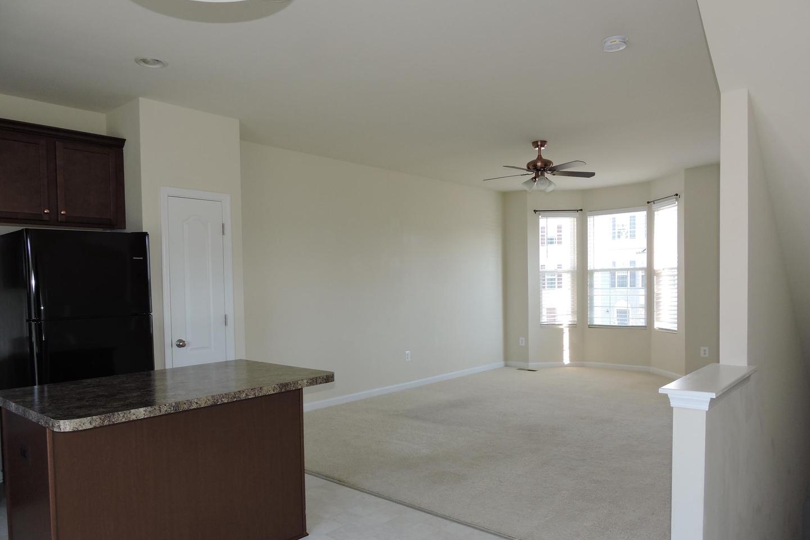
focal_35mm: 25
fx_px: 563
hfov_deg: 71.5
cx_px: 405
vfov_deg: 51.2
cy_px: 303
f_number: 3.3
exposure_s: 1/40
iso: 100
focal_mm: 4.3
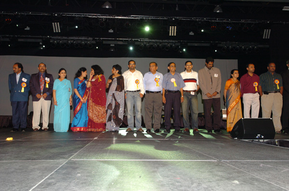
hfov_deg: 53.2
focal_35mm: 36
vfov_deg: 36.7
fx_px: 288
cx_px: 144
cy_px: 96
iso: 400
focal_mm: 24
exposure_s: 1/160
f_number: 5
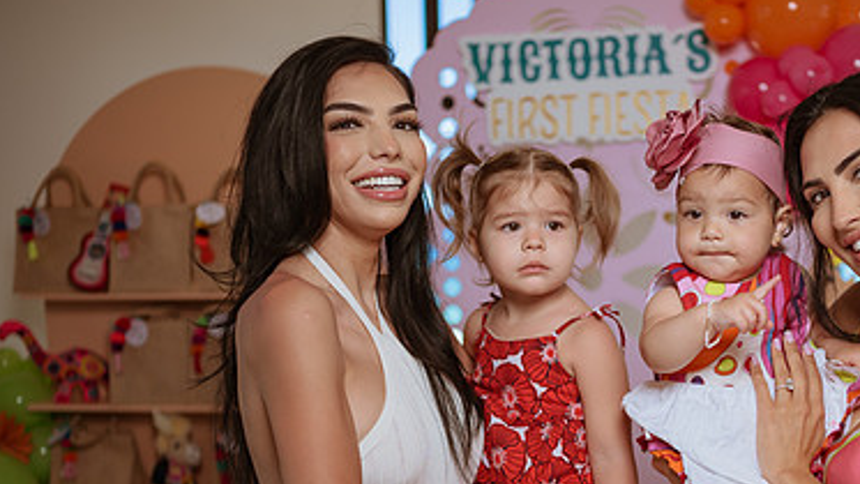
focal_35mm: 57
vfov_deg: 20.9
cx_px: 609
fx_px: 1300
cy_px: 358
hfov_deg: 36.0
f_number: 1.8
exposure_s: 1/1250
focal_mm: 35
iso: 160
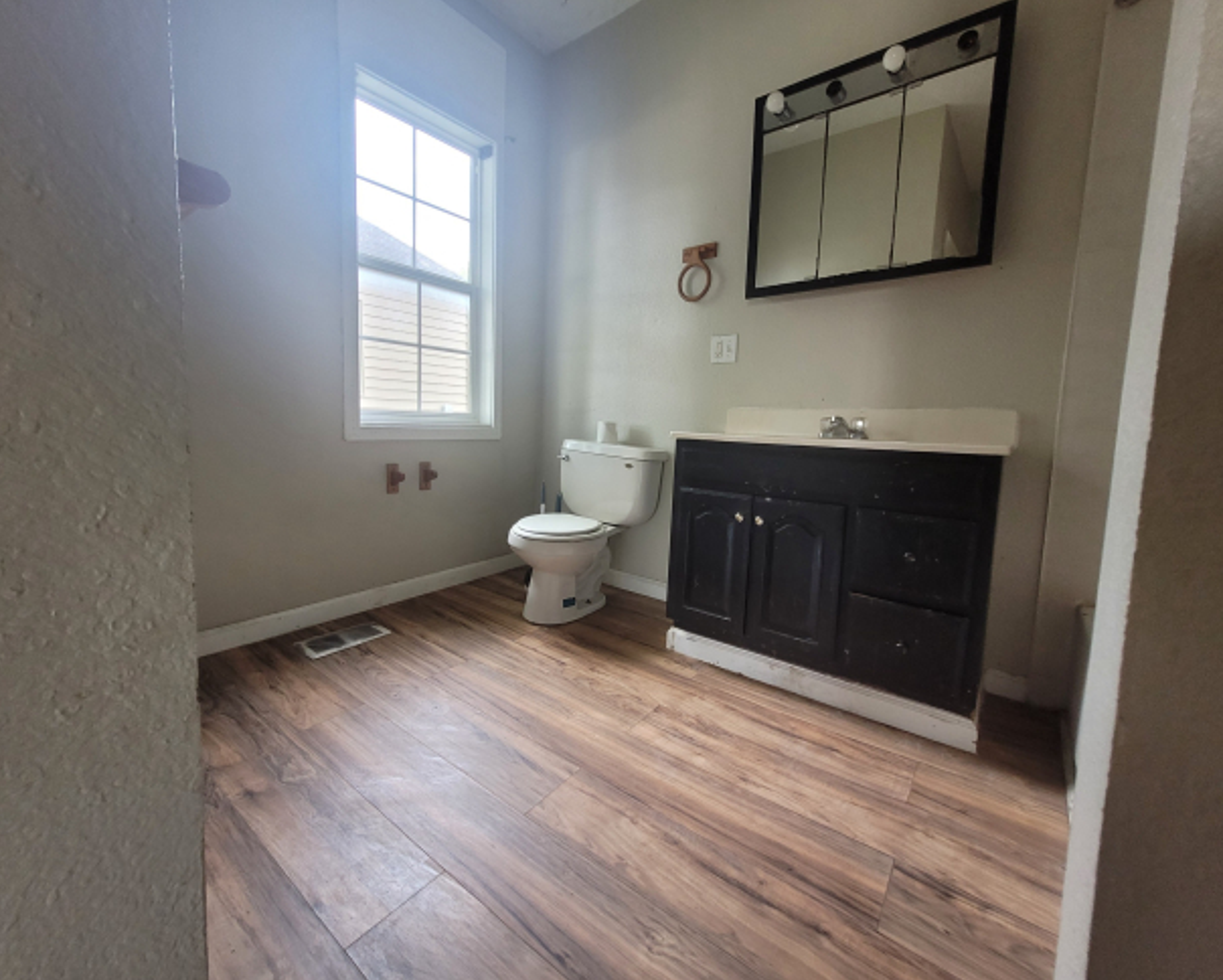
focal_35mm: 14
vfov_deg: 88.0
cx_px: 588
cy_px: 478
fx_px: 507
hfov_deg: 100.6
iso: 160
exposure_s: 1/60
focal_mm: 1.74
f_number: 2.2
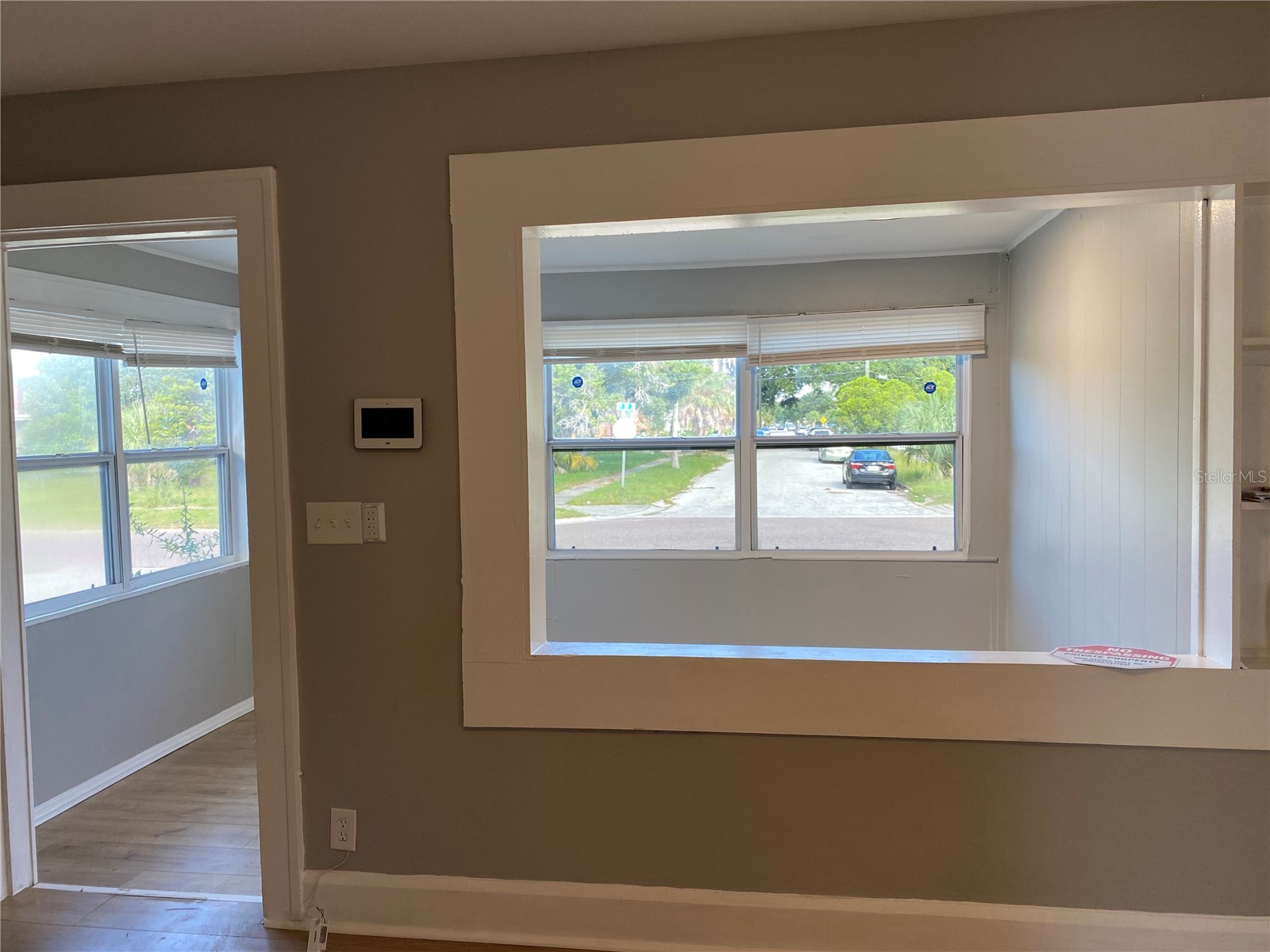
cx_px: 635
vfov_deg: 53.1
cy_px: 476
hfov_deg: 67.3
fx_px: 954
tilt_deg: -3.3
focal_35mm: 26
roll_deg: +0.2
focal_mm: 4.25
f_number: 1.8
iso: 100
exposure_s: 1/120
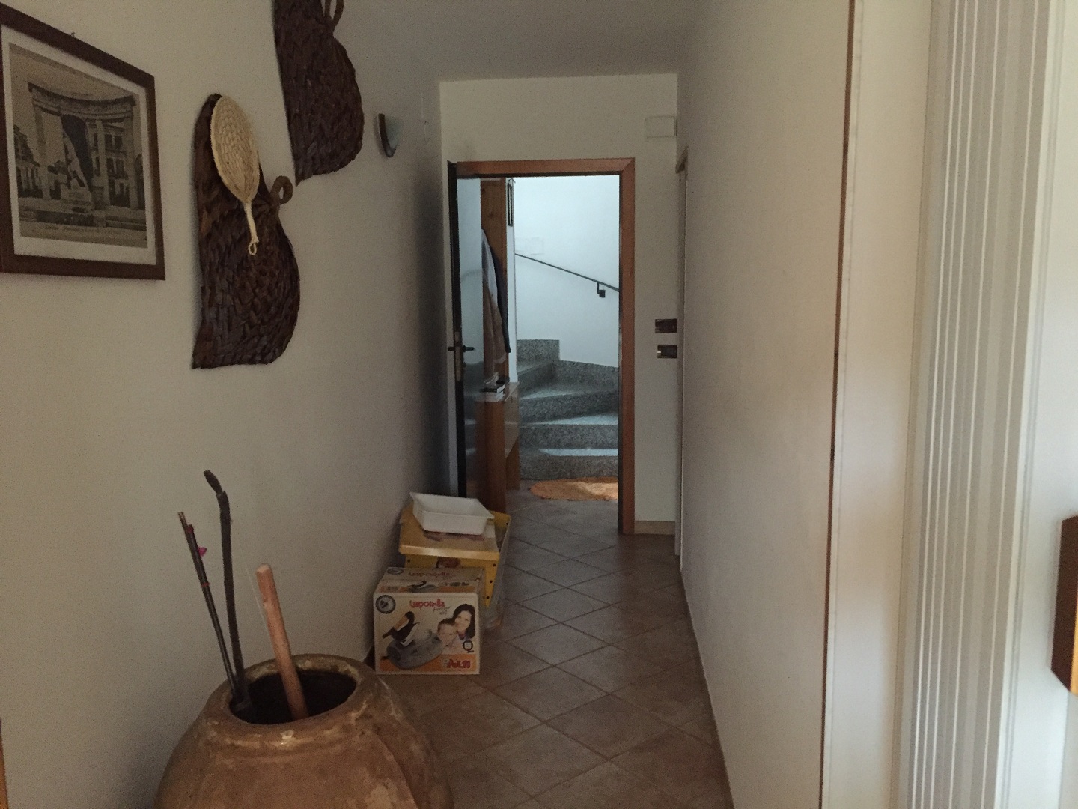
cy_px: 404
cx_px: 539
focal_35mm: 29
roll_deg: -0.1
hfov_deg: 61.7
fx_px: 903
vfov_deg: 48.2
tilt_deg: -7.4
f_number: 2.2
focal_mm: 4.15
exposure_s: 1/17
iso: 500
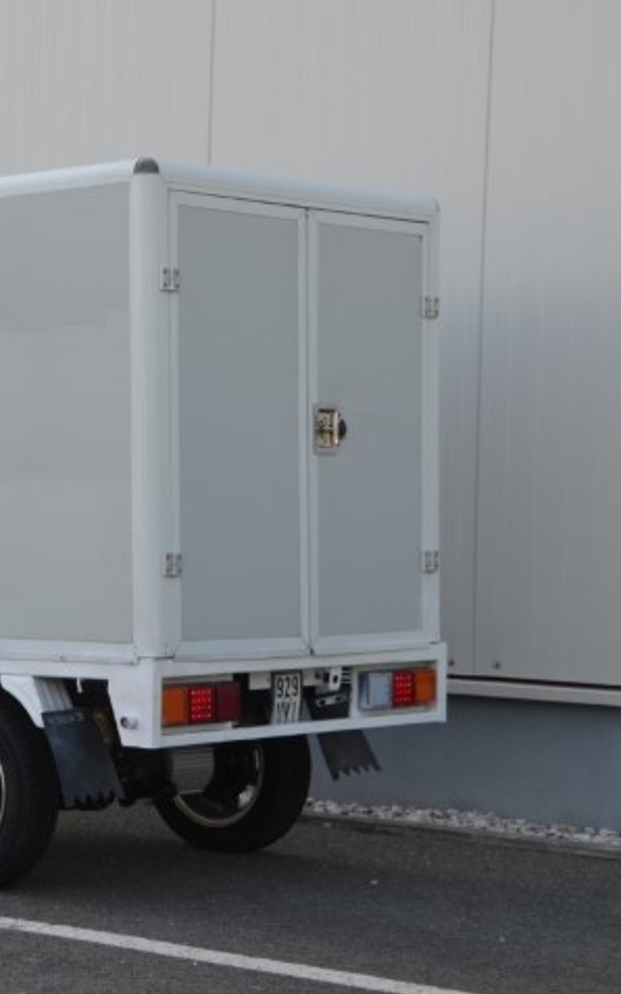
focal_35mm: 102
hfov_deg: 12.6
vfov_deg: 20.4
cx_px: -49
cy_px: 498
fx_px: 2763
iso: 200
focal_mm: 44
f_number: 7.1
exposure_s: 1/200
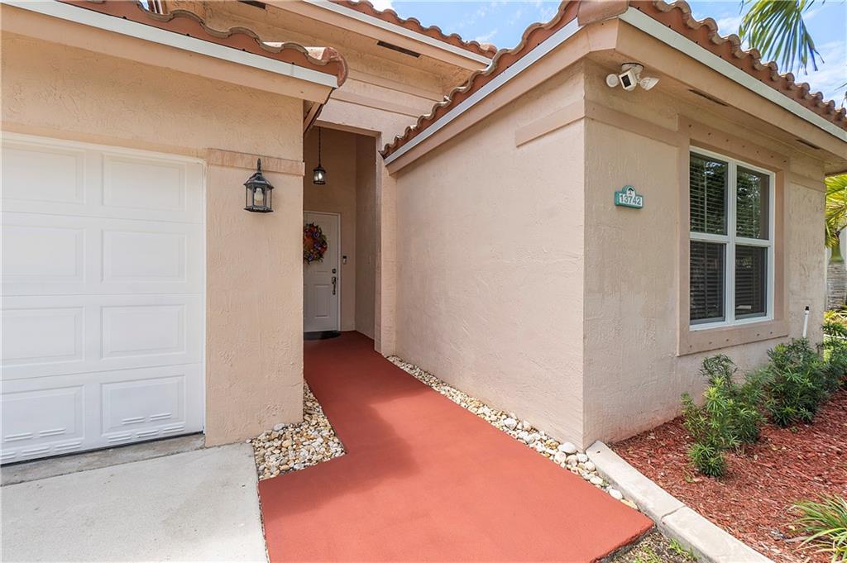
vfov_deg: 77.2
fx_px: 353
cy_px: 282
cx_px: 424
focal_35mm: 15
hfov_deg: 100.4
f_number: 10
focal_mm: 10
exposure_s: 1/160
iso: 200
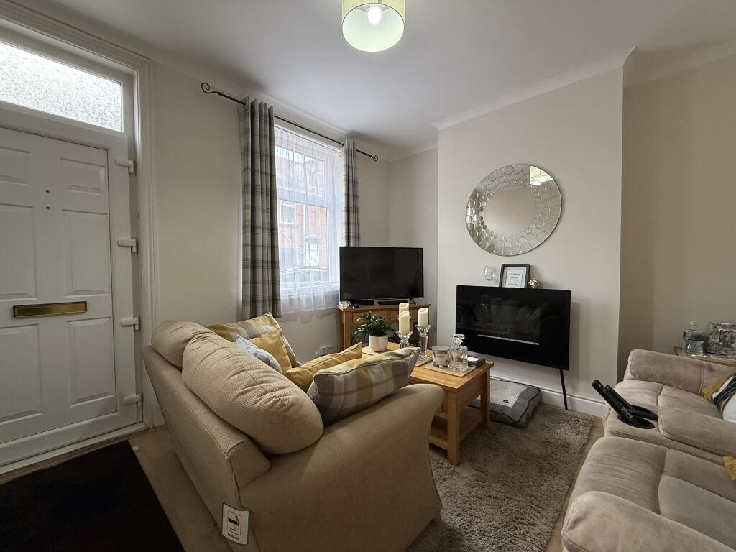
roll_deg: -0.3
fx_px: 298
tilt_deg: -1.2
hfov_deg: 102.1
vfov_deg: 85.7
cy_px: 276
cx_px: 368
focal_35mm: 14
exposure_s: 1/99
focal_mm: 2.22
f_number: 2.2
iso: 200
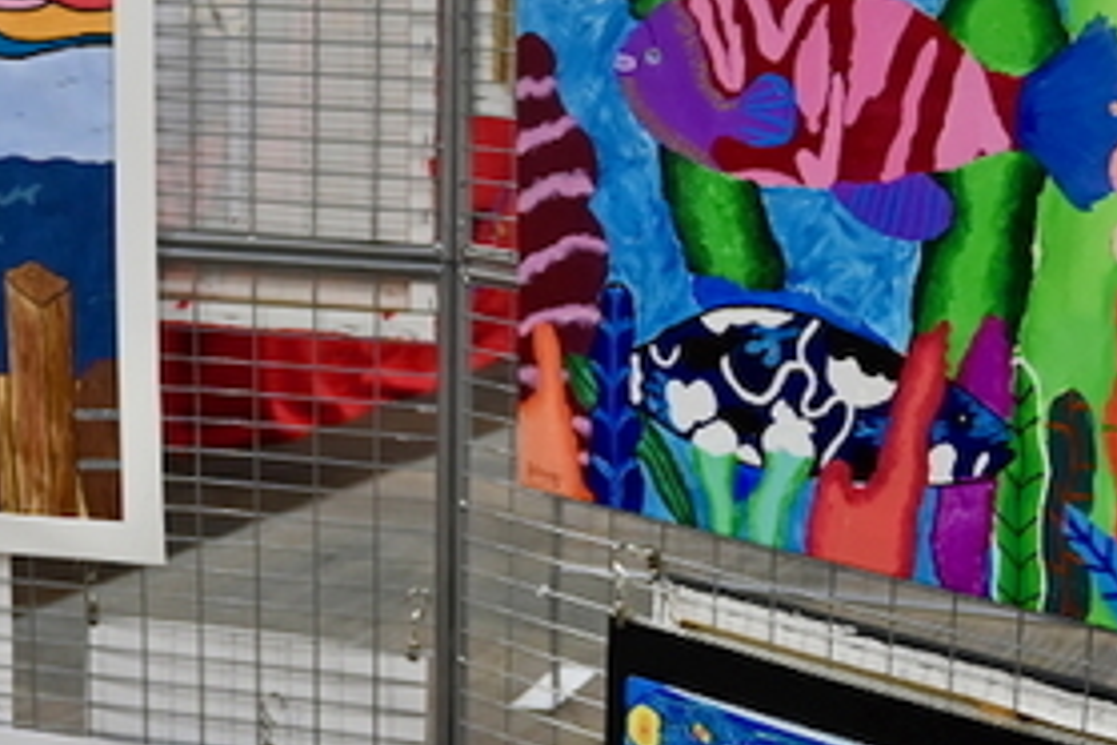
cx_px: 348
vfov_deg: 15.5
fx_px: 2730
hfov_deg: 23.0
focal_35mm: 88
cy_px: 377
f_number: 4
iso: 1250
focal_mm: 24
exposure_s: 1/125
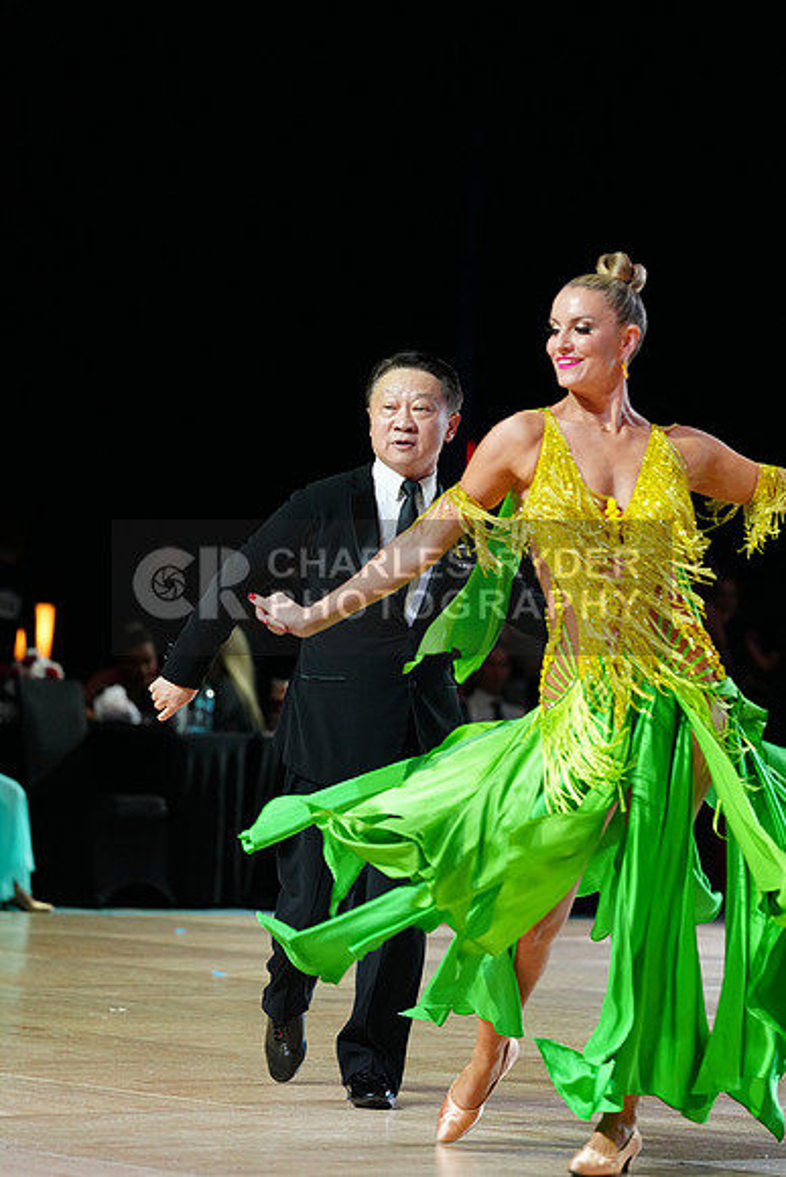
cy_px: 588
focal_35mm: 156
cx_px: 393
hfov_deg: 8.8
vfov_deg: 13.2
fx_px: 5106
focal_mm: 156
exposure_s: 1/320
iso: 2500
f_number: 4
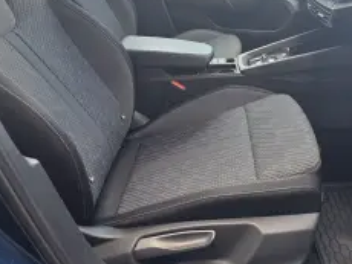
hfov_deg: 50.4
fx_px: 366
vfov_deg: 39.2
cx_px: 236
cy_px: 87
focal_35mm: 36
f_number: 1.7
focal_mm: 6.3
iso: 160
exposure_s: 1/180
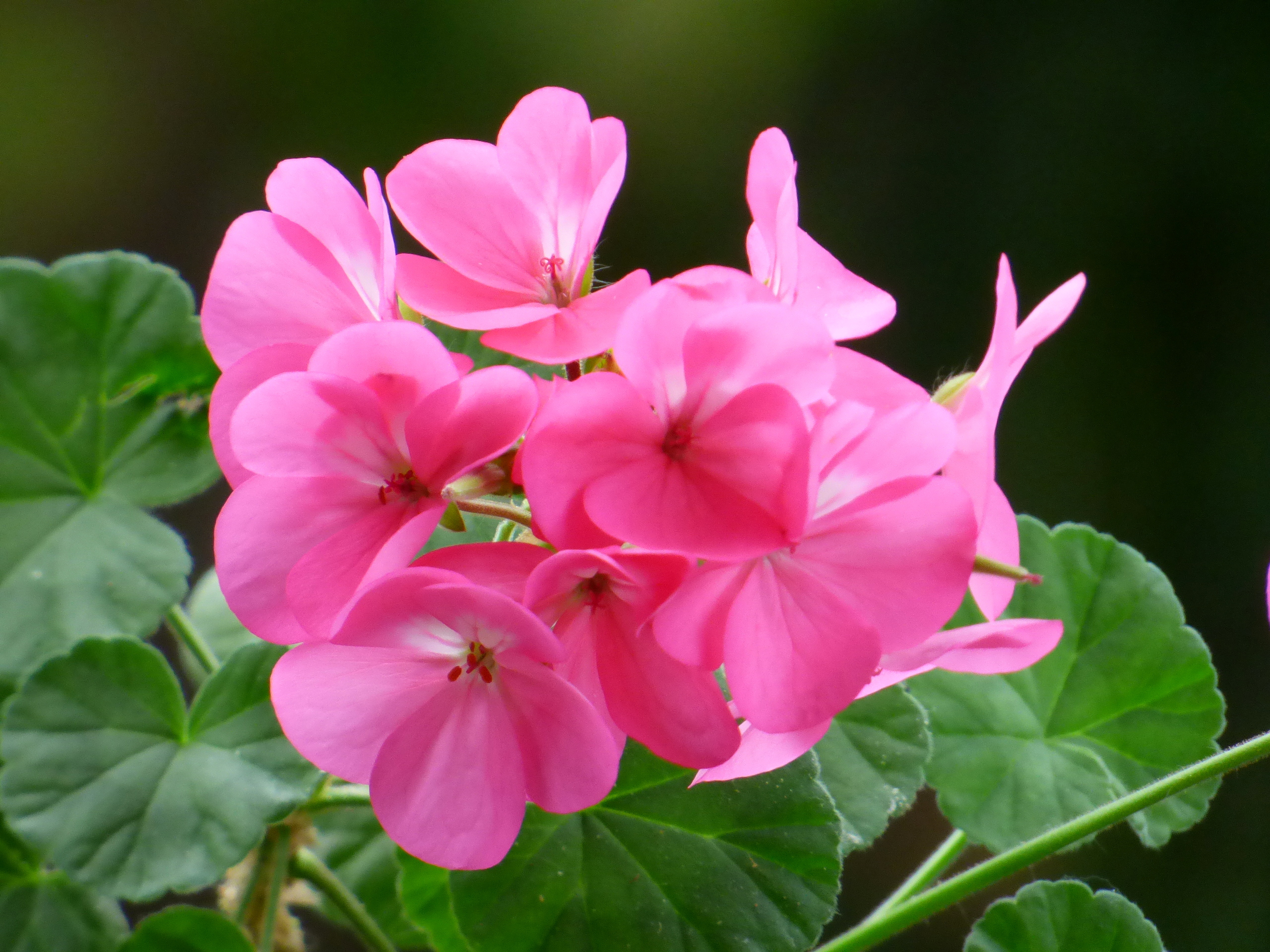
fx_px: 30781
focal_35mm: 839
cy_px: 476
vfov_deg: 1.8
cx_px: 635
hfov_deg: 2.4
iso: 500
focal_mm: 136.6
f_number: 5.6
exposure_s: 1/400
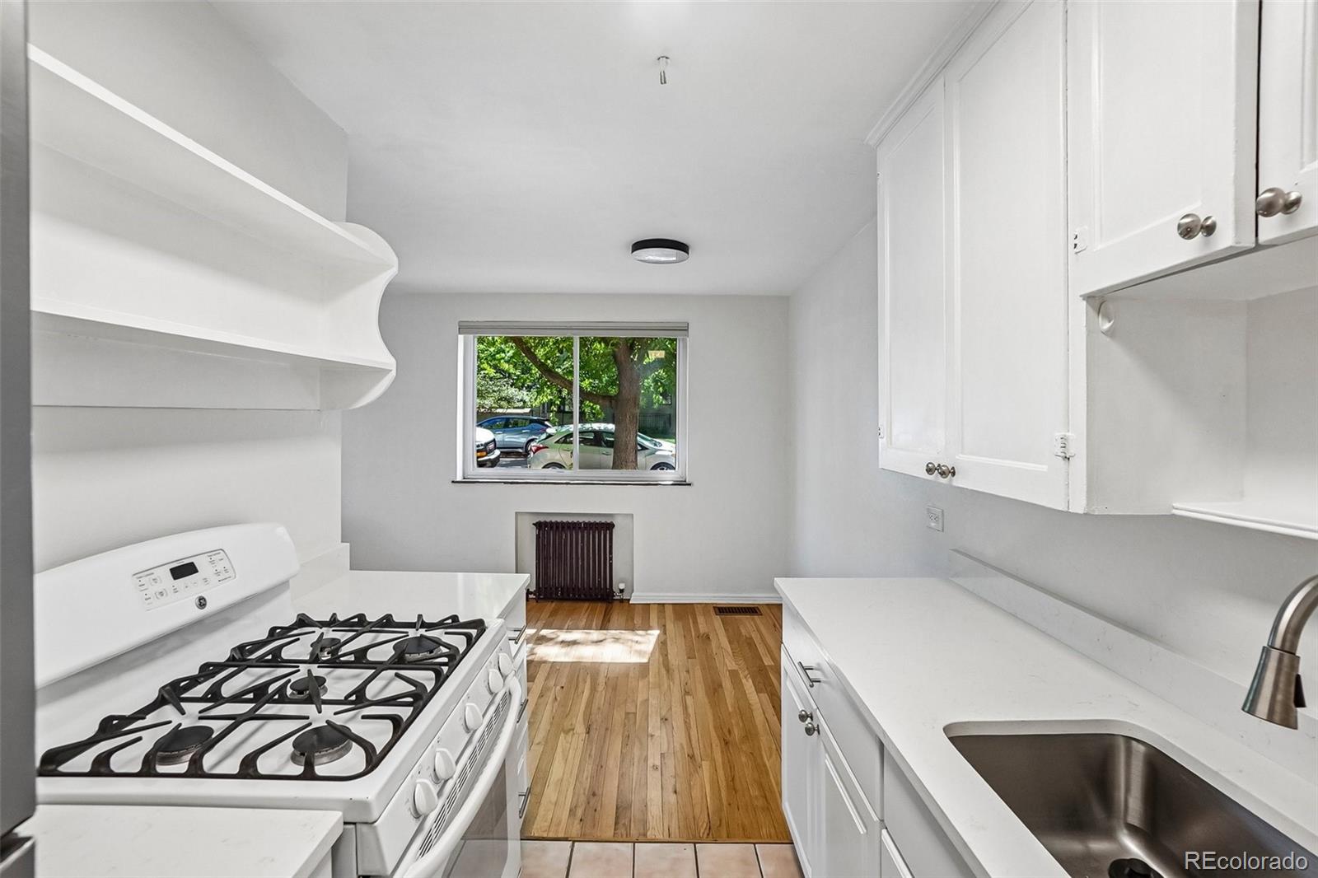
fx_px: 549
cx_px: 659
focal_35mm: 15
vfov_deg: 77.3
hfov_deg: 100.4
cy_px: 439
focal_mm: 10
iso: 320
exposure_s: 1/30
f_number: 8
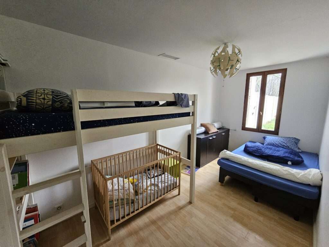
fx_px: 124
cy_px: 124
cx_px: 164
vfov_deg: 89.9
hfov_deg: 106.2
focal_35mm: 13
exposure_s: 1/30
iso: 320
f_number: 2.2
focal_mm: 2.2
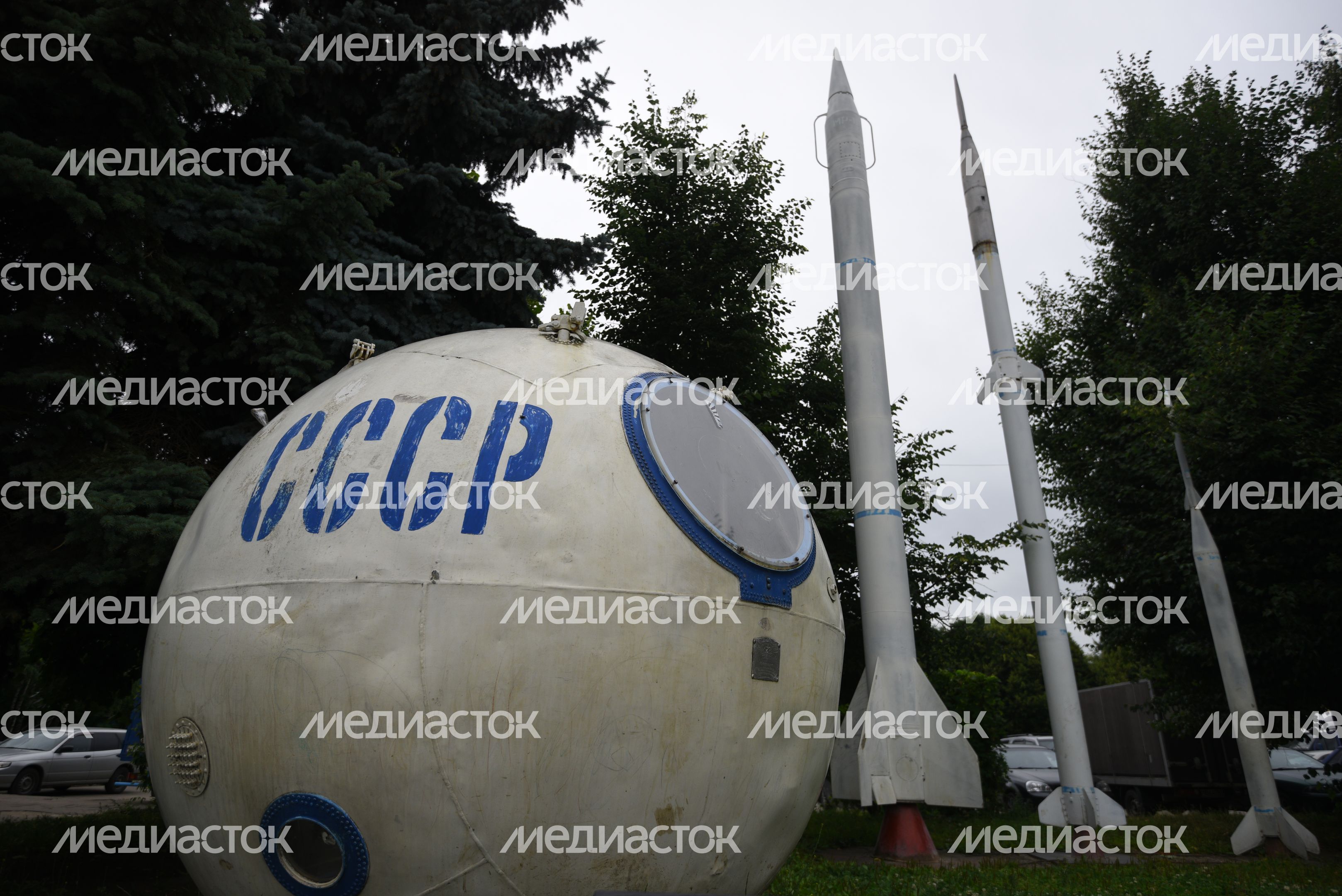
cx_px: 671
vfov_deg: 62.0
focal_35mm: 20
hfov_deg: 84.0
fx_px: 746
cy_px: 448
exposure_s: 1/1600
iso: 200
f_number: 4
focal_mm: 20
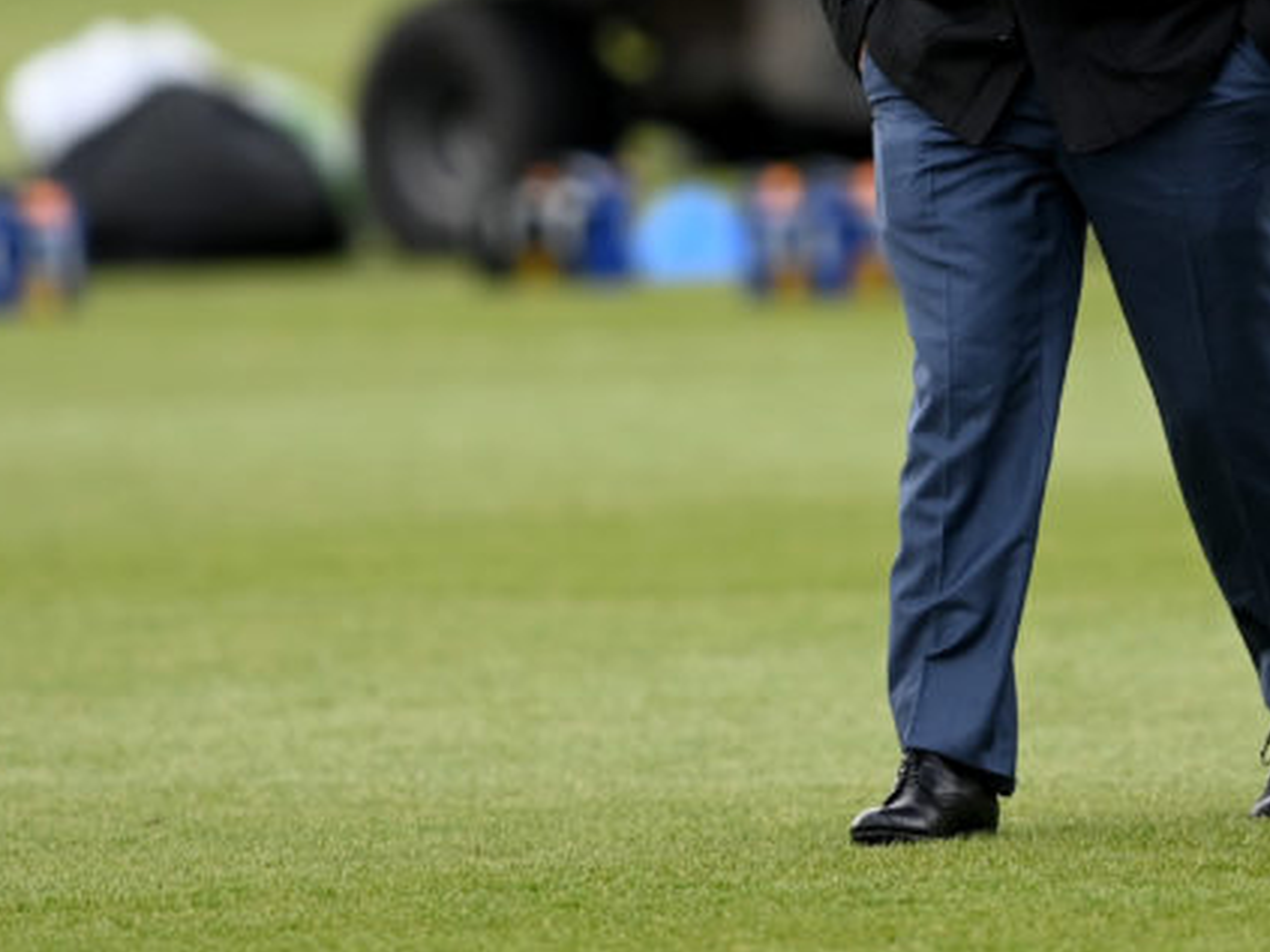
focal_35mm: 931
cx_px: 1207
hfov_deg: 2.1
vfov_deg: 1.6
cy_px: 41
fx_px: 34147
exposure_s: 1/2000
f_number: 2.8
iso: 640
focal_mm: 400
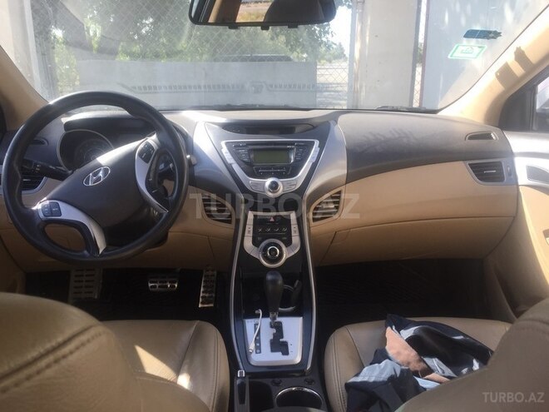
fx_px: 460
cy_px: 206
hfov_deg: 61.7
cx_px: 274
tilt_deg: -16.9
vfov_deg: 48.2
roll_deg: -1.5
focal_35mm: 29
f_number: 2.2
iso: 32
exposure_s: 1/273
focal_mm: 4.15
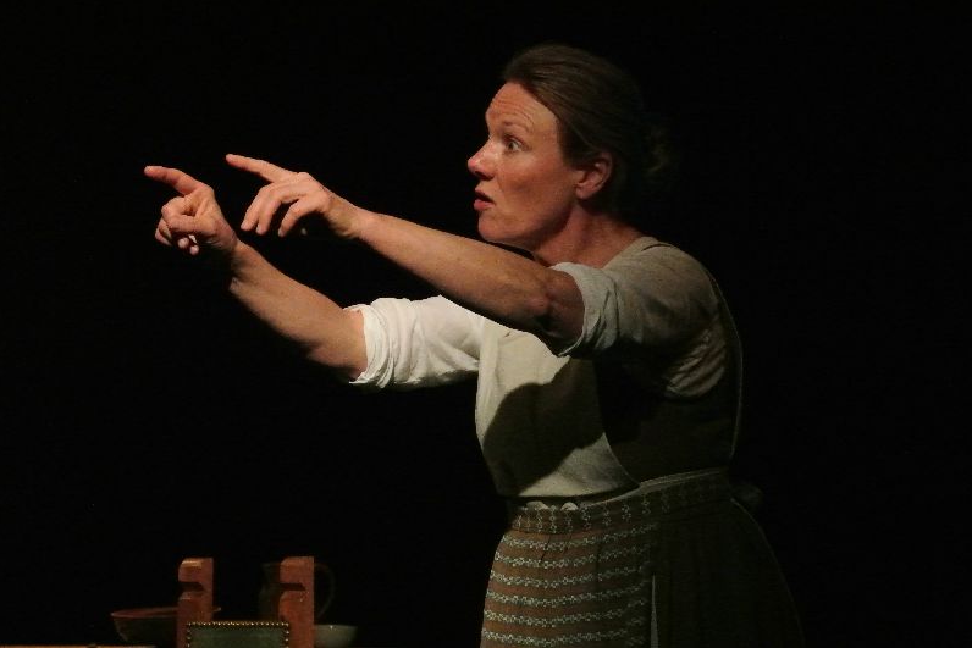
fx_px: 4510
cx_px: 485
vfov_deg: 8.2
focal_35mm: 167
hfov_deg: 12.3
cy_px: 323
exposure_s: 1/100
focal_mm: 61.6
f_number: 9
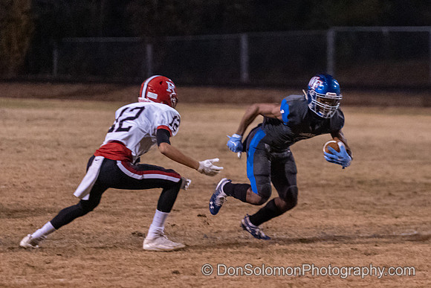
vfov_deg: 4.2
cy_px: 111
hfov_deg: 6.2
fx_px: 3968
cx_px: 295
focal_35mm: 331
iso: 8000
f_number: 2.8
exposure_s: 1/640
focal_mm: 176
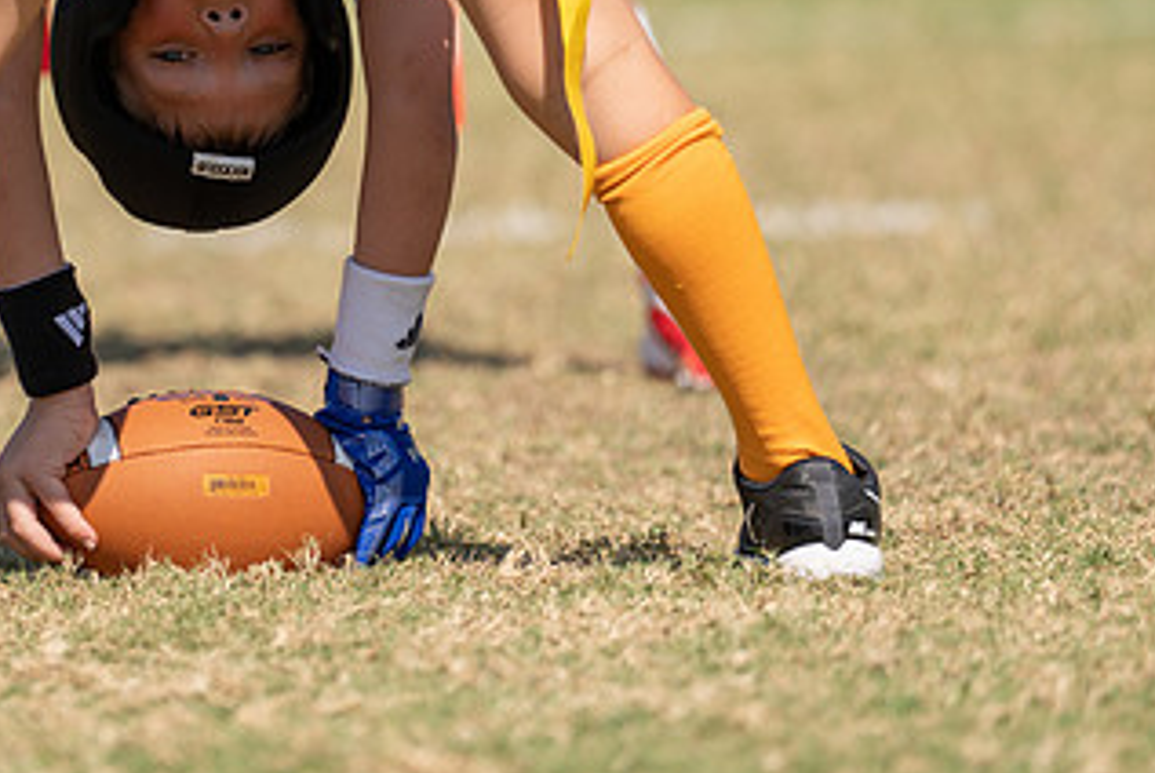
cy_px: 108
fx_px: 14001
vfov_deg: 3.2
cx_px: 209
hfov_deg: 4.7
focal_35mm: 436
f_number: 2.8
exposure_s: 1/1600
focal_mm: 200
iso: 100
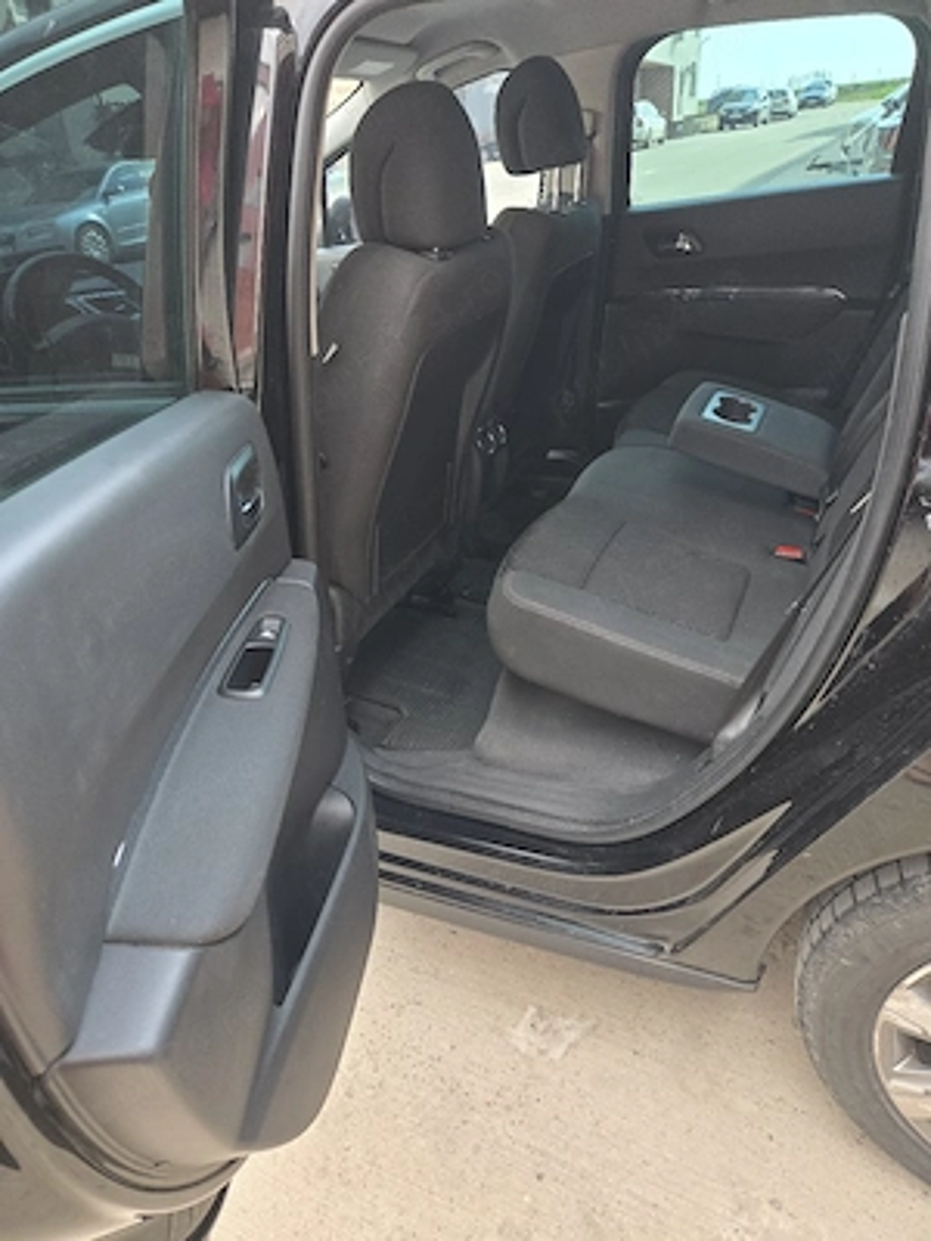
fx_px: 825
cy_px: 620
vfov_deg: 73.9
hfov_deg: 58.9
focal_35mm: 23
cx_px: 466
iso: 160
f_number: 1.8
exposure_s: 1/526
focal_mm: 5.4
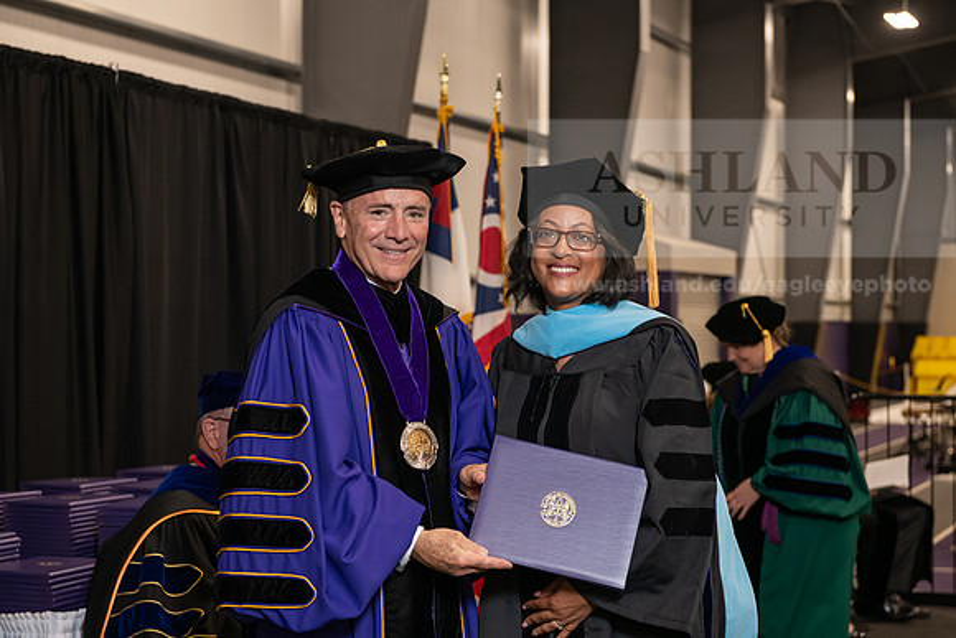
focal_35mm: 70
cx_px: 478
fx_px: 1859
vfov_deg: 19.5
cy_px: 319
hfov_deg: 28.8
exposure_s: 1/125
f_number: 5
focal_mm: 70
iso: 2000
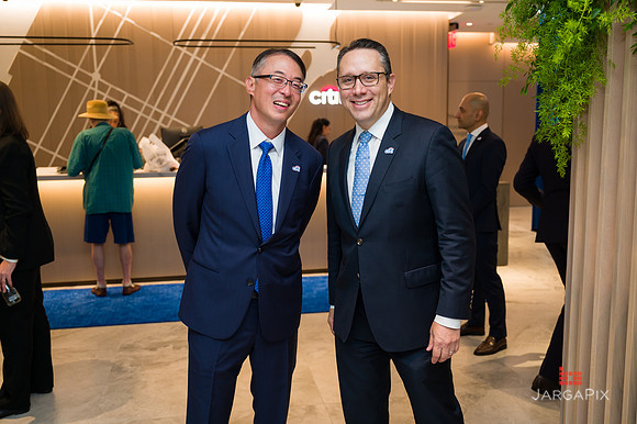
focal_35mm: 36
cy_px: 212
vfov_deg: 37.1
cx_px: 318
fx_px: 631
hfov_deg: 53.5
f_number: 3.2
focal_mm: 35
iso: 640
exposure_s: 1/200
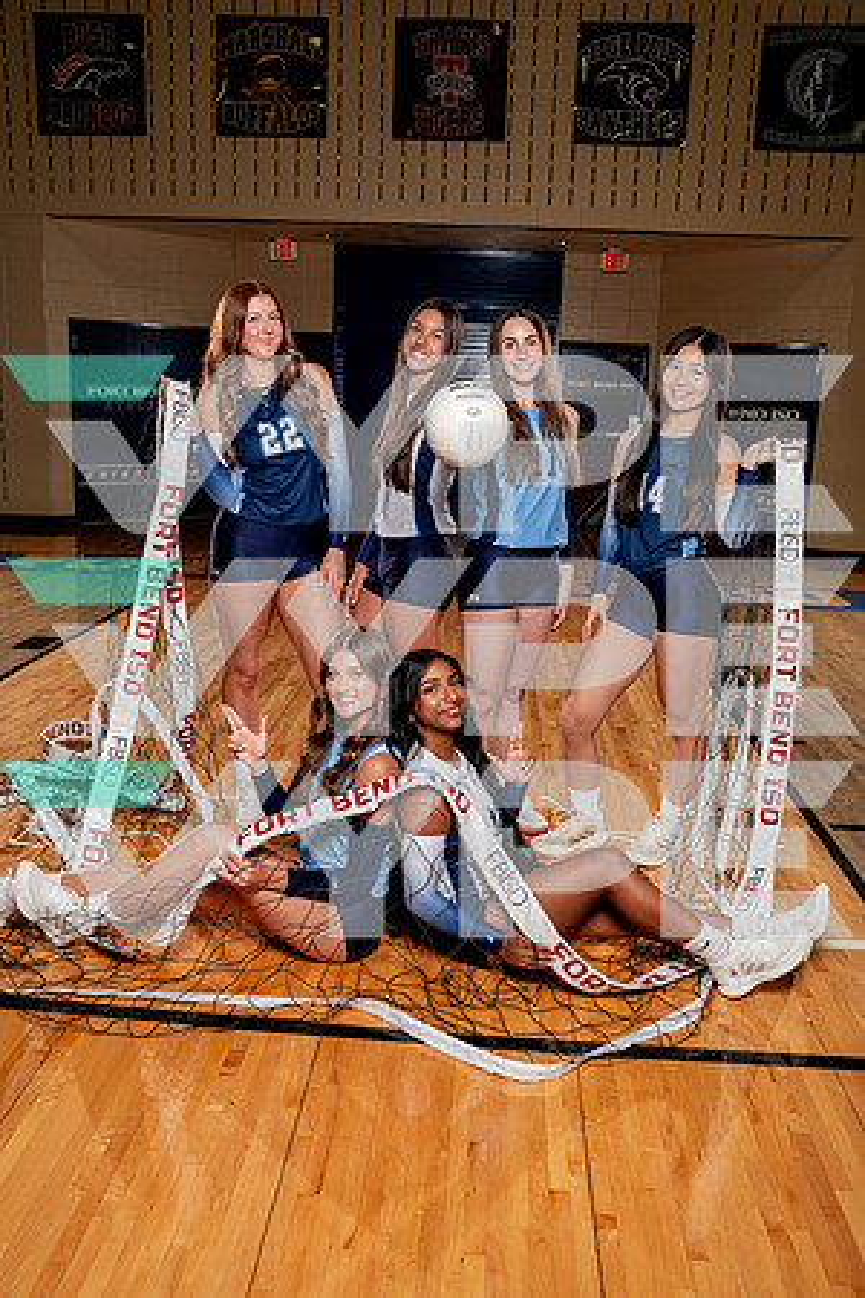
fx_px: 1045
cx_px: 432
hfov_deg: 45.0
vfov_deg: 63.7
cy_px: 649
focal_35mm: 29
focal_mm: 29
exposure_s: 1/250
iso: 200
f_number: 5.6
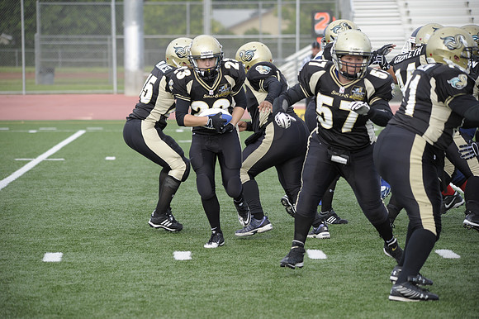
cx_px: 240
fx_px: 2659
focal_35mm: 200
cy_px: 160
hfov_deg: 10.3
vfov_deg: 6.9
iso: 1000
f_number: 5.3
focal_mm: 200
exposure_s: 1/1000
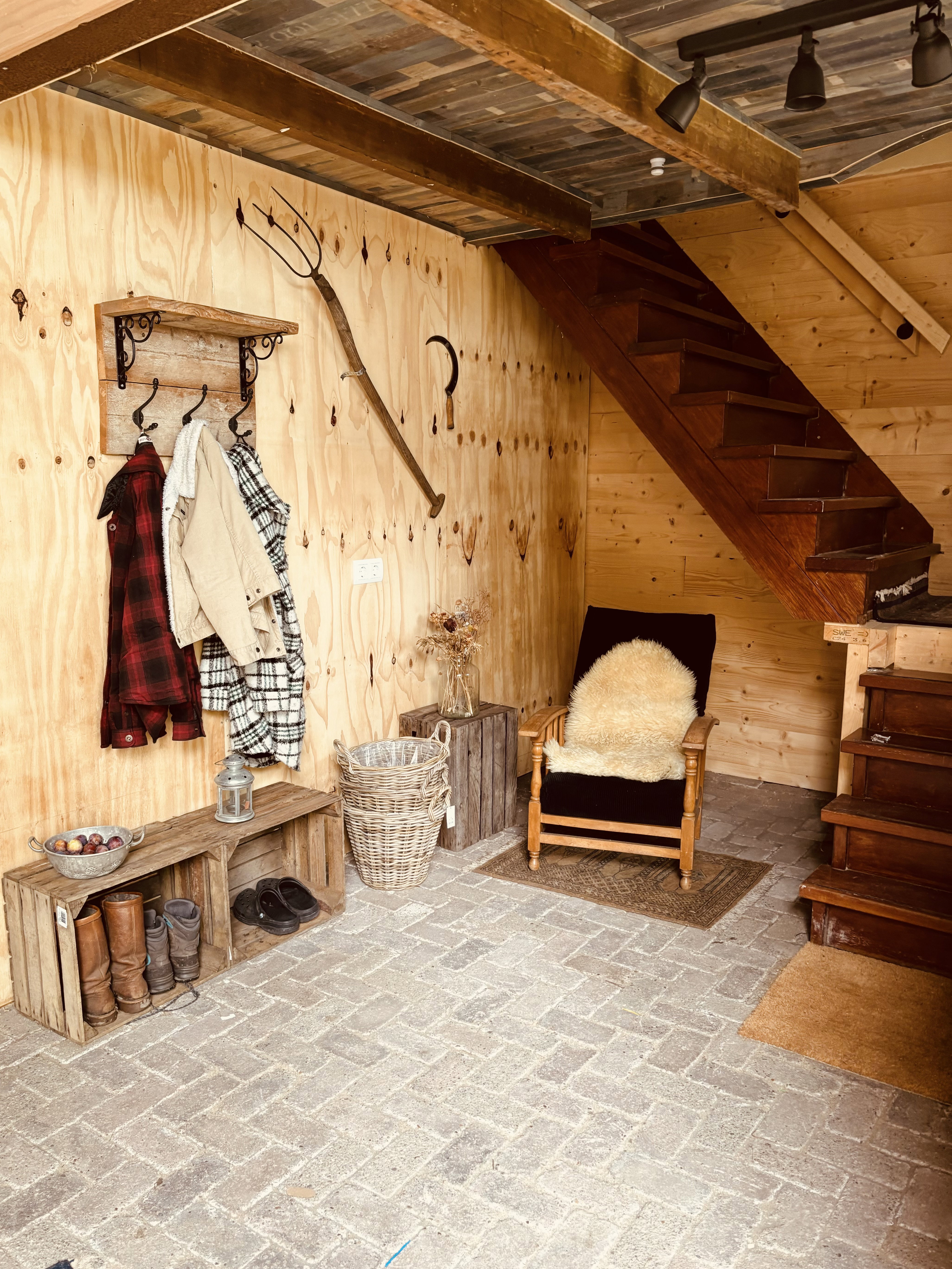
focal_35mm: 27
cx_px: 459
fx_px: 990
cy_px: 652
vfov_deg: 65.3
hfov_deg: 51.3
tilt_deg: -10.7
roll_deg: -0.5
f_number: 1.6
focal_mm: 5.96
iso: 125
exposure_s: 1/111
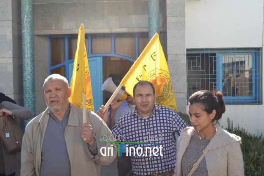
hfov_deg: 43.6
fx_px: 330
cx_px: 132
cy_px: 88
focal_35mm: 45
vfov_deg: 29.8
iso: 100
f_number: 7.1
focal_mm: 30
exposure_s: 1/200
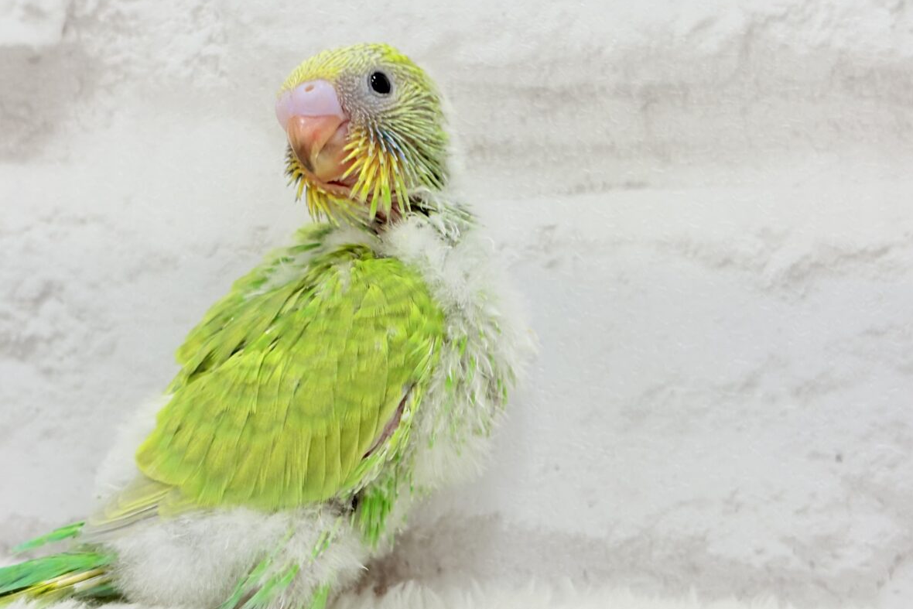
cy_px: 306
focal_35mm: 55
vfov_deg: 24.6
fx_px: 1395
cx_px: 451
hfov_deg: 36.2
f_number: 1.6
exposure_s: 1/100
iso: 80
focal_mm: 5.96
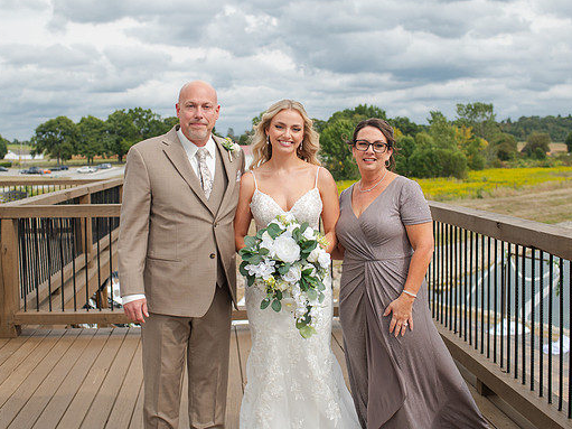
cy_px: 182
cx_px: 271
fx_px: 727
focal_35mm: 44
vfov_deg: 32.8
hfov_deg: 42.9
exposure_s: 1/1000
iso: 100
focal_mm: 35
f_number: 3.5
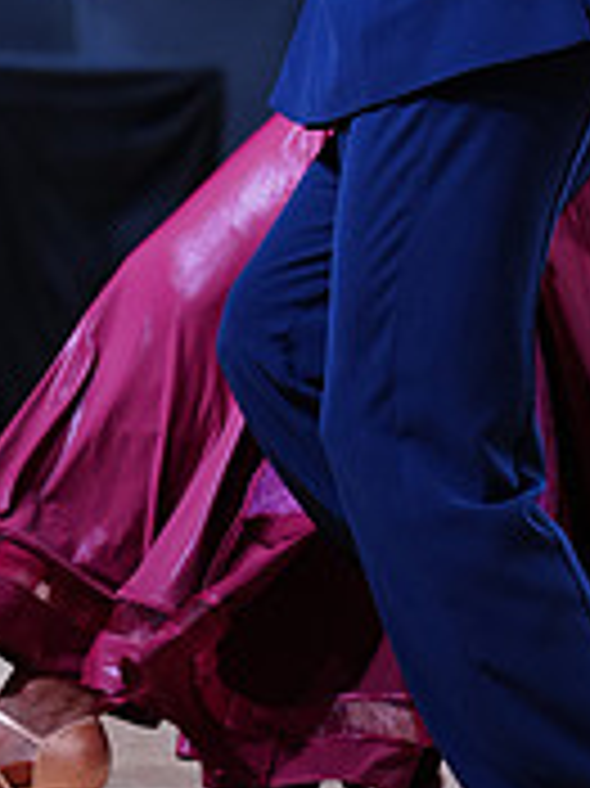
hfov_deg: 2.8
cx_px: 403
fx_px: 12196
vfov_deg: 3.7
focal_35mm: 536
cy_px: -311
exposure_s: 1/500
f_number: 2.8
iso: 800
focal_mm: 168
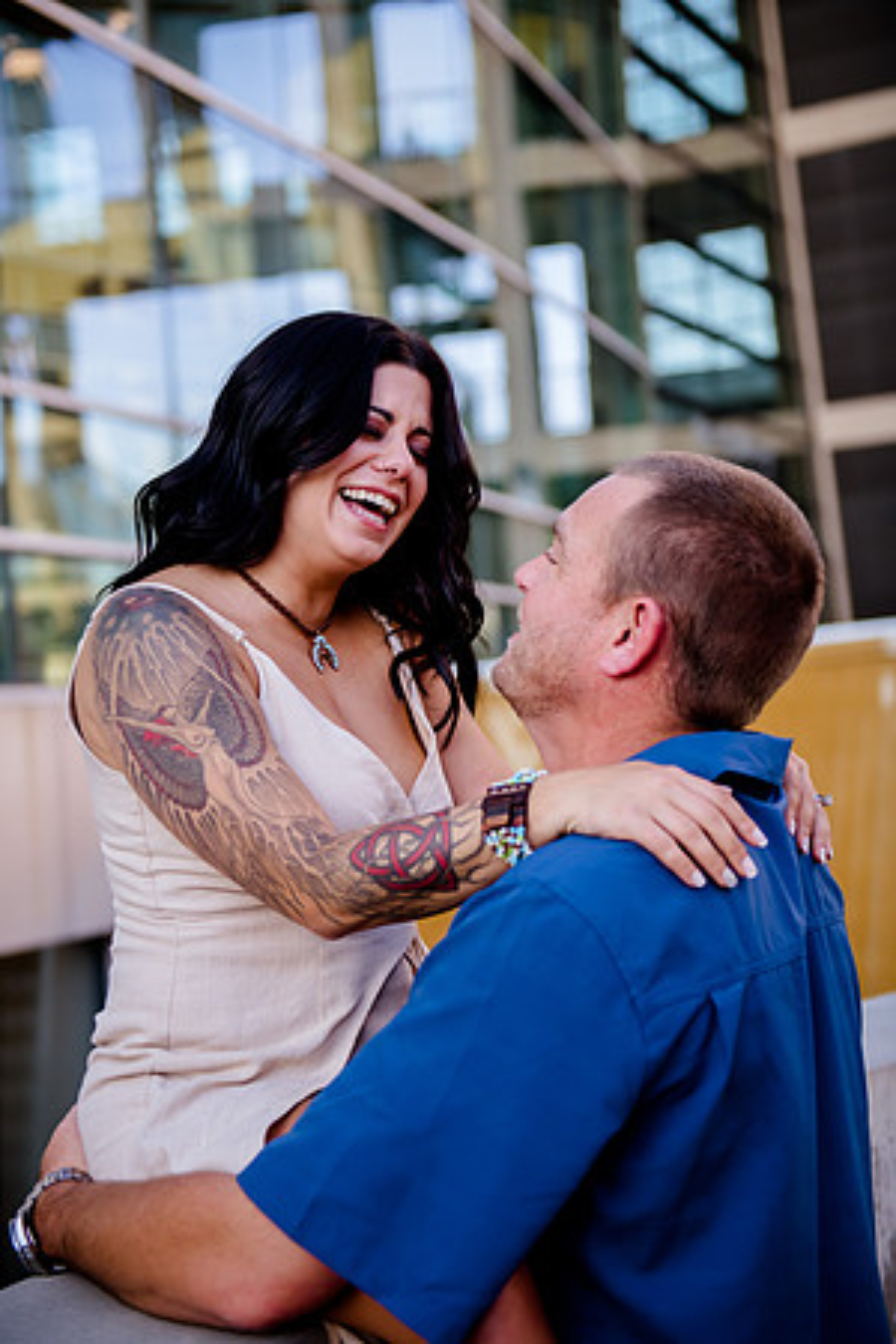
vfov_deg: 35.6
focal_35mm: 56
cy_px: 672
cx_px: 448
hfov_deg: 24.2
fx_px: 2091
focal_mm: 56
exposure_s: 1/800
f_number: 2.8
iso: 640
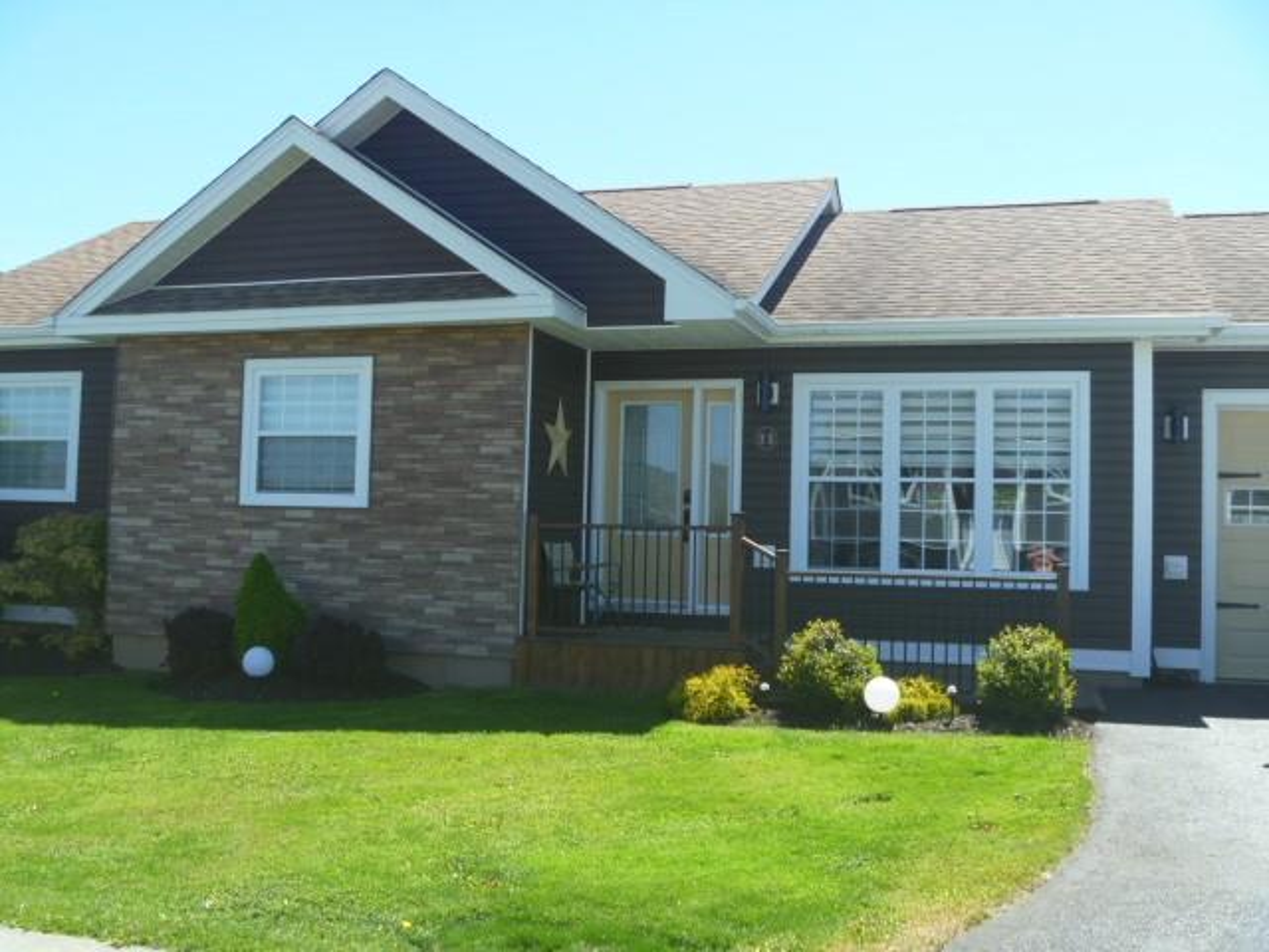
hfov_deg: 52.6
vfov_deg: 40.7
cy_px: 476
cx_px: 634
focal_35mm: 35
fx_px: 1283
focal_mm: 6.3
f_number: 4.5
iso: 80
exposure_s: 1/160
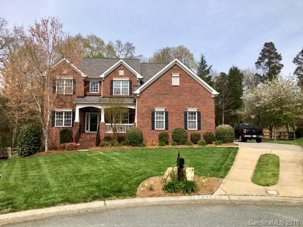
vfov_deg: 48.2
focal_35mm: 29
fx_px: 254
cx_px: 152
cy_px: 114
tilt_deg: +5.5
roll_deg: -0.2
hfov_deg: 61.7
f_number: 2.2
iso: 25
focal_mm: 4.15
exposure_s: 1/1876
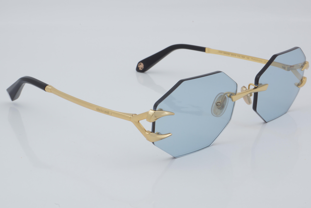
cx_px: 156
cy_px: 104
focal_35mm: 75
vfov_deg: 18.2
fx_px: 648
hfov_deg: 27.0
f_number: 32
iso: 100
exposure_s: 1/4
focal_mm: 50
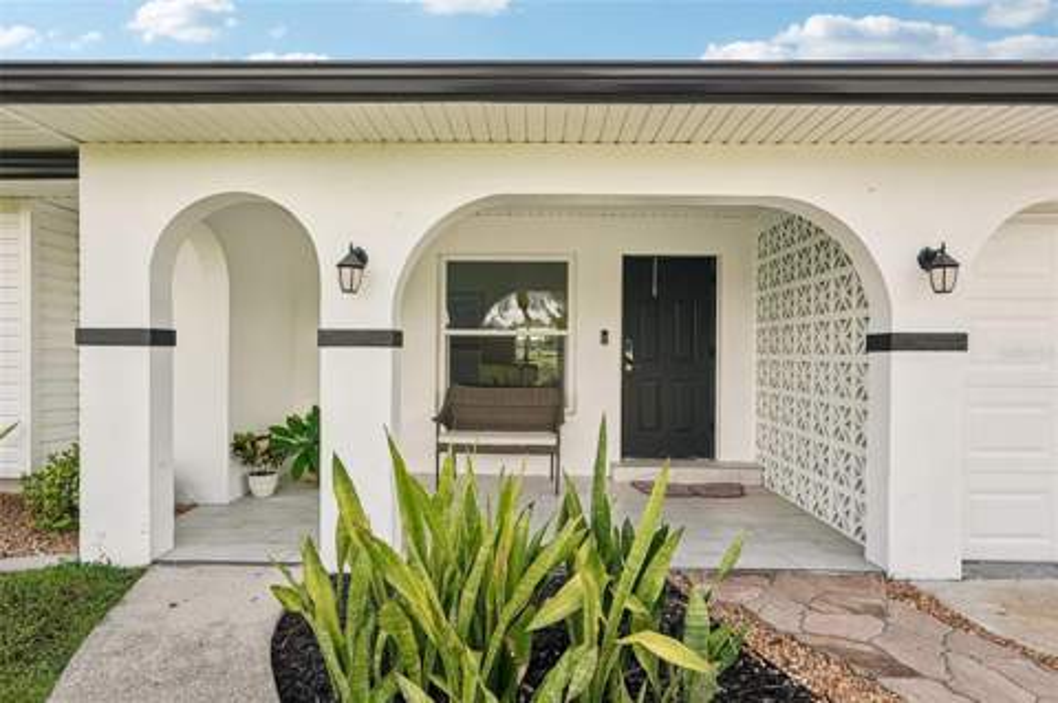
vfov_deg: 61.8
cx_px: 529
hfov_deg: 84.0
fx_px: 587
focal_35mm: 20
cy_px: 352
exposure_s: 1/400
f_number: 8
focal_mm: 20
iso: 400
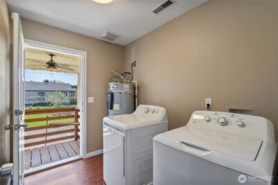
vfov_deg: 73.8
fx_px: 124
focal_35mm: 16
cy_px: 92
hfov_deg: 96.7
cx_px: 139
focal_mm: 16
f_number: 8
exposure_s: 1/80
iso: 1250
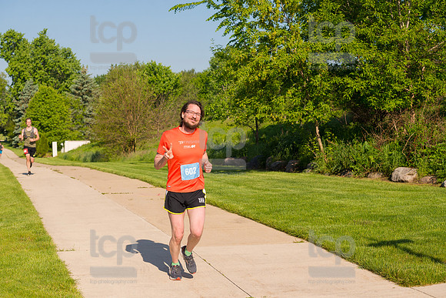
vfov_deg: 19.5
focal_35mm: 70
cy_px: 149
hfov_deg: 28.8
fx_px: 867
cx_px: 223
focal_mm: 70
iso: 400
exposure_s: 1/2000
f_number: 5.6
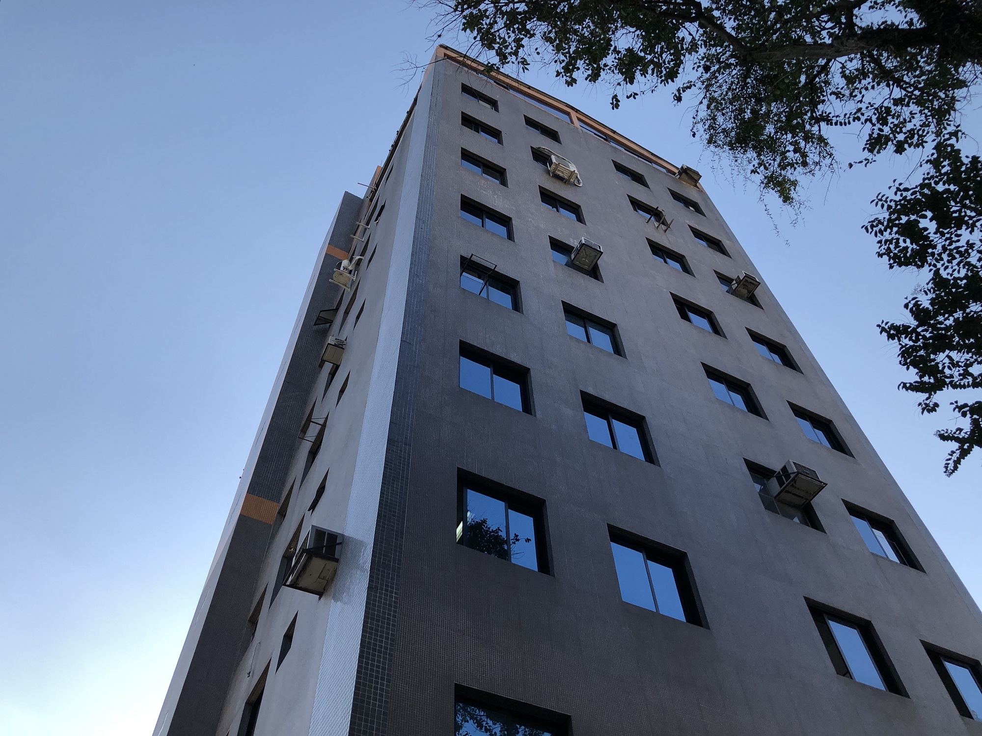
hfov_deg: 63.4
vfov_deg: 49.7
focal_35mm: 28
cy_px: 368
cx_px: 491
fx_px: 794
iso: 20
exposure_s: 1/852
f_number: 1.8
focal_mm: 3.99
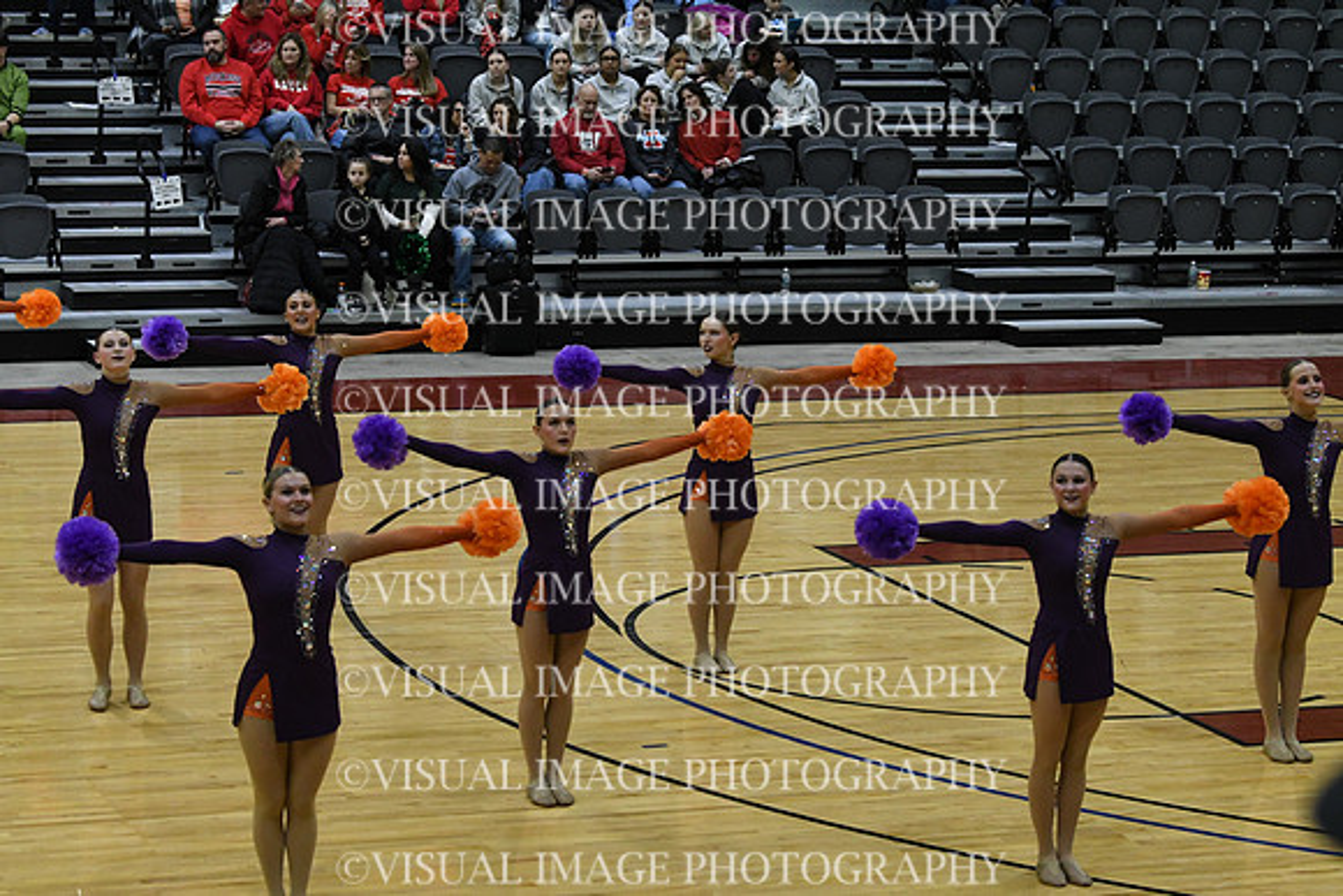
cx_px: 672
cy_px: 448
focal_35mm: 105
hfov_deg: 19.5
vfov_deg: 13.0
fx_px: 3918
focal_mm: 70
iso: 4000
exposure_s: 1/500
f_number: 4
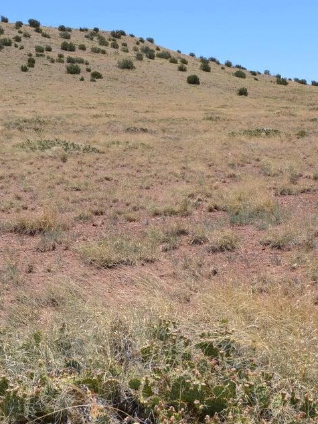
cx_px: 163
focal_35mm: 63
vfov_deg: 30.4
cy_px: 131
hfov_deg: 23.3
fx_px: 771
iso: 100
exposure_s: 1/250
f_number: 8
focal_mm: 18
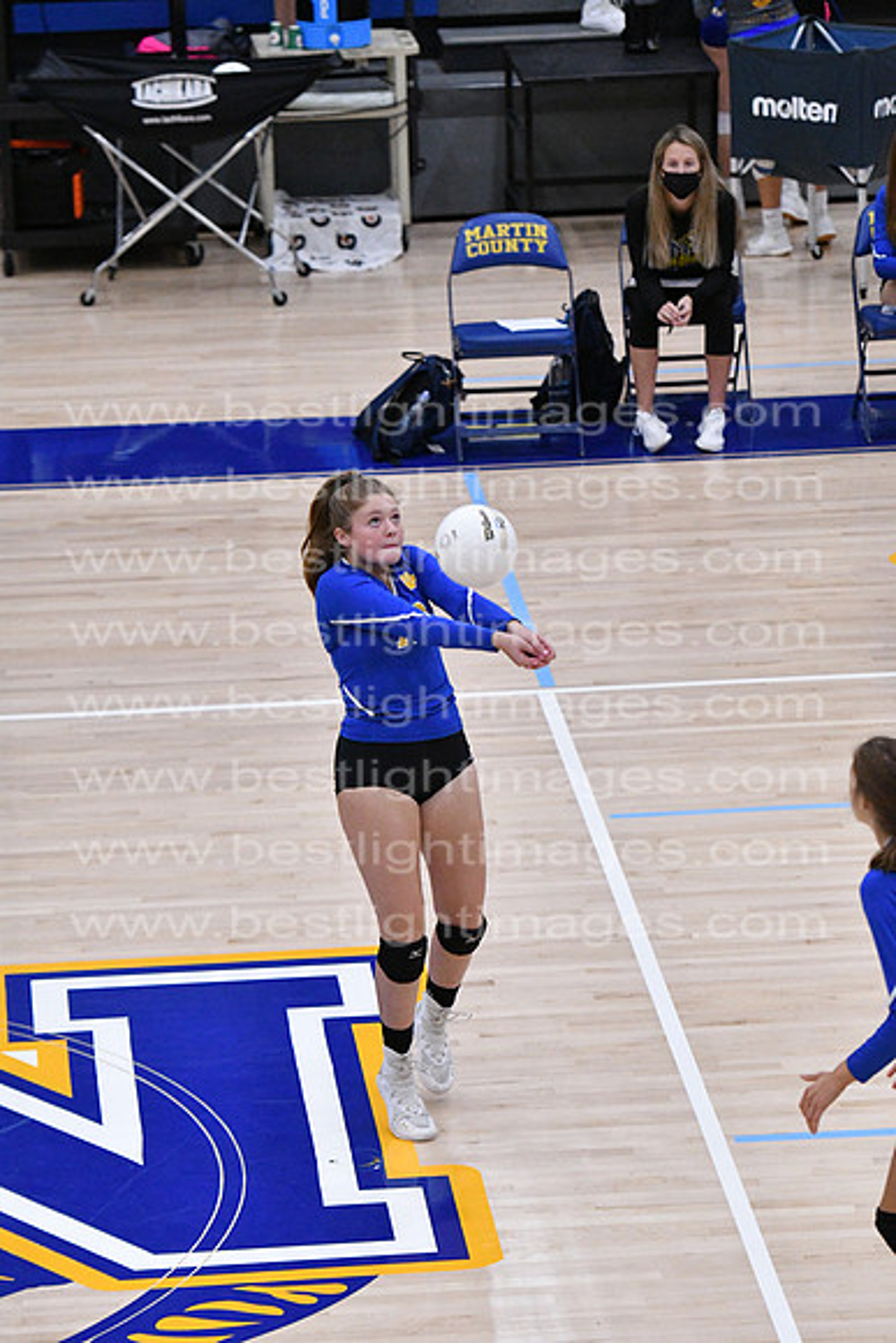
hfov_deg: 7.5
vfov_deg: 11.2
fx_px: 6827
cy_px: 672
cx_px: 448
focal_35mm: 183
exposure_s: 1/1250
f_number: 3.2
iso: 6400
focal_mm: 122
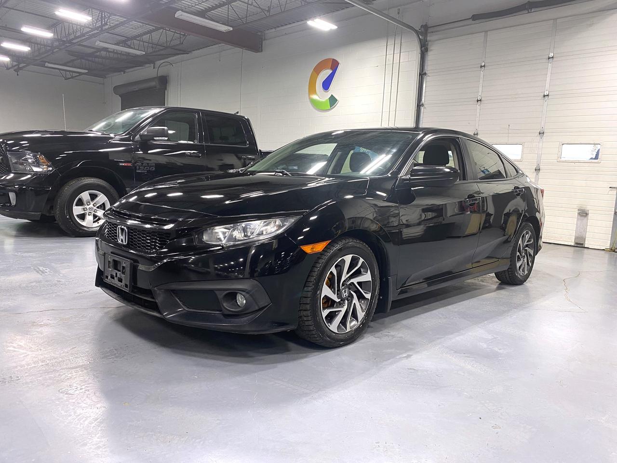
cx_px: 308
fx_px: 463
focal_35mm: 26
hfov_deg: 67.3
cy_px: 232
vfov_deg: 53.1
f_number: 1.8
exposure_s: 1/60
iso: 80
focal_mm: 4.25
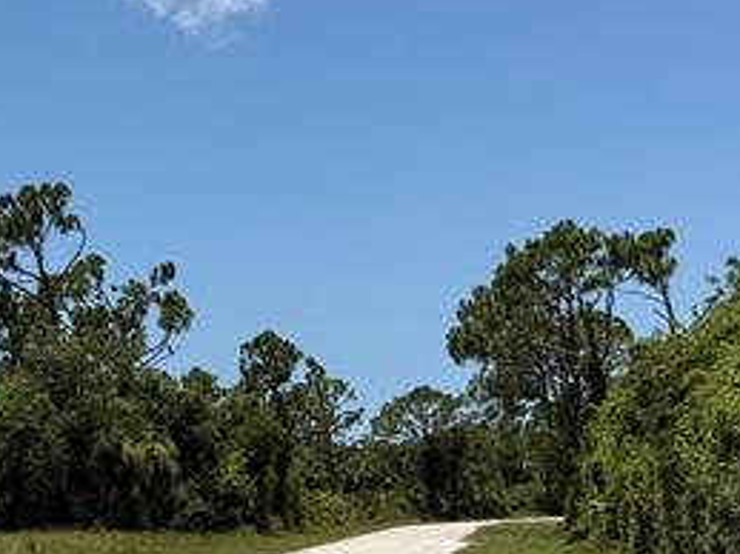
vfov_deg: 15.4
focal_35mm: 95
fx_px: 2030
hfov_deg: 19.0
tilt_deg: +12.4
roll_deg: +2.1
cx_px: -246
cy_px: 80
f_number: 1.78
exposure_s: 1/8130
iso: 80
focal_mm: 6.76
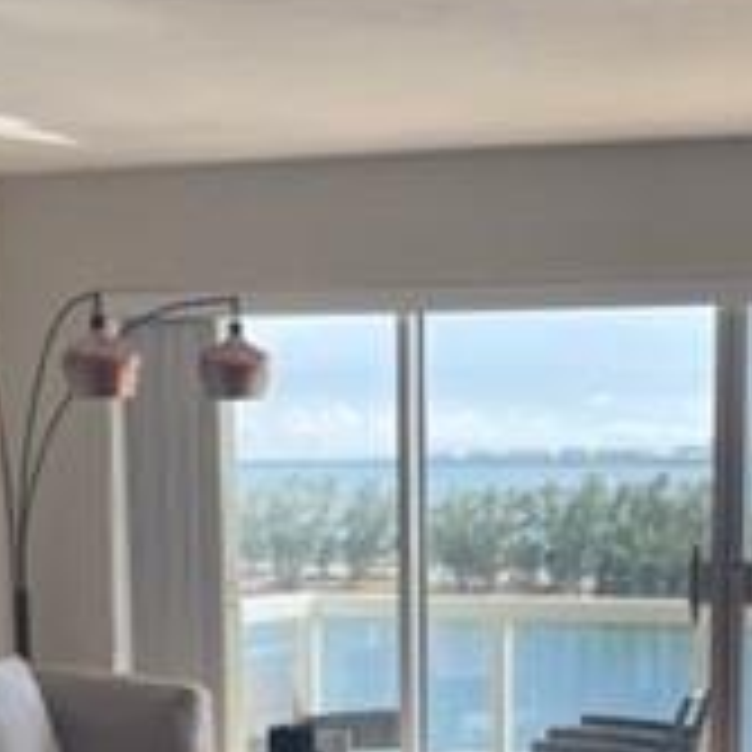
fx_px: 2163
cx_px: 473
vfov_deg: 19.0
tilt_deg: -8.9
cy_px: 797
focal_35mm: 88
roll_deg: -0.2
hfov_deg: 19.7
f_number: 1.6
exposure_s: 1/754
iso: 32
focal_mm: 4.2
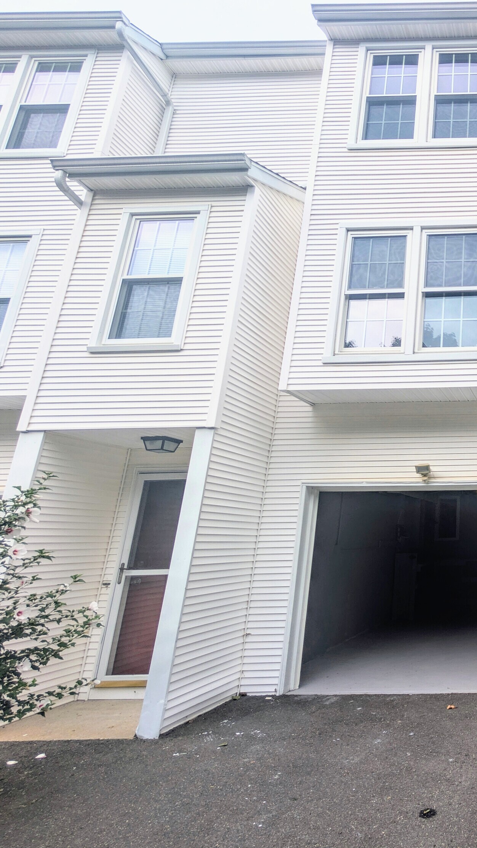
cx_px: 552
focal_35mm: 18
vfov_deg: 92.6
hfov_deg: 43.2
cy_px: 411
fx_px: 405
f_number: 1.7
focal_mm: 2.02
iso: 50
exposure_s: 1/1042
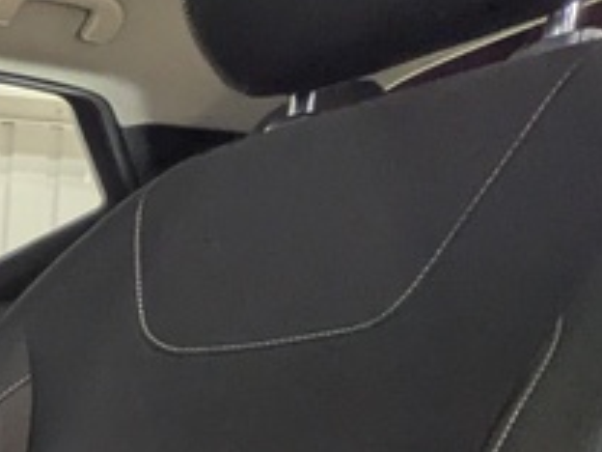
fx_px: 1200
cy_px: 669
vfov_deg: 18.9
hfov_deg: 18.7
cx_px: -585
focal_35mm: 69
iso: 69
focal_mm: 1.83
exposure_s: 1/24
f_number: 2.2
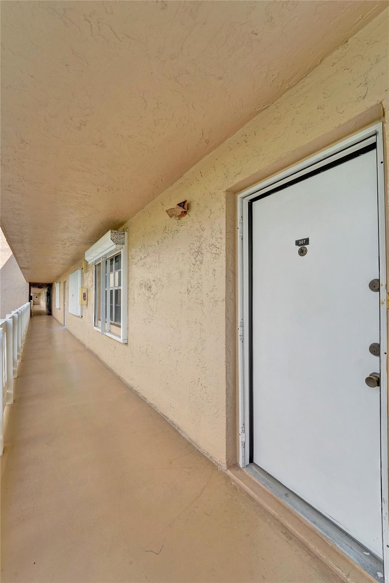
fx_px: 227
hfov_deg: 81.2
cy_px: 292
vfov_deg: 104.3
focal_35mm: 14
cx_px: 194
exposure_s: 1/500
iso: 1250
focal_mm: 14
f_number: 13
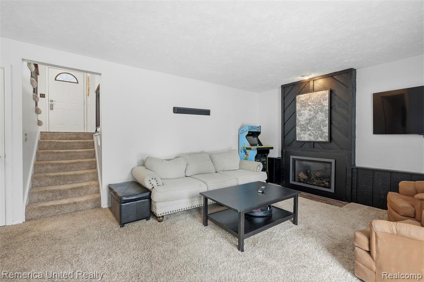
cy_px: 141
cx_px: 212
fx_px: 188
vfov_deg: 73.7
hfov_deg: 96.8
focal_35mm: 16
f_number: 8
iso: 400
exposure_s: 1/125
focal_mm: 16
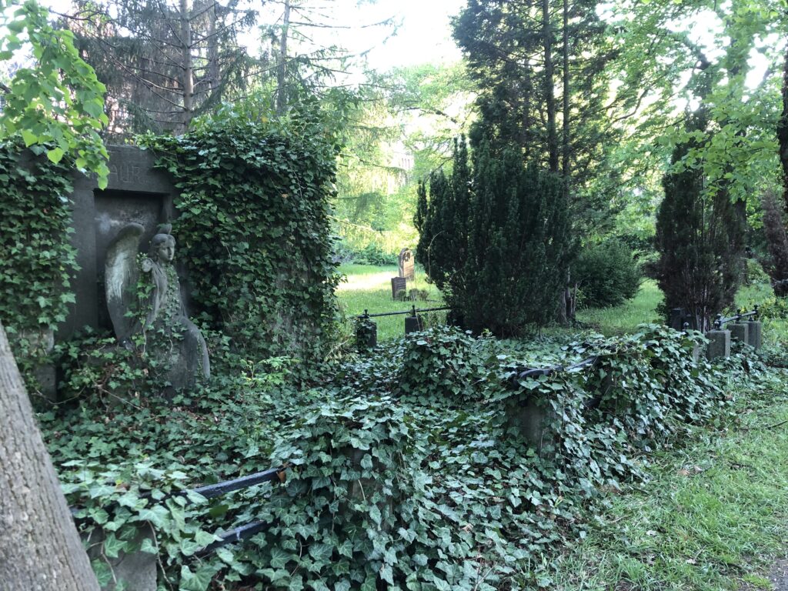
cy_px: 296
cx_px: 394
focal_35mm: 28
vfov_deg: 49.7
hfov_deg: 63.4
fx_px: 637
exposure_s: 1/30
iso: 32
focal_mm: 3.99
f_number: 1.8
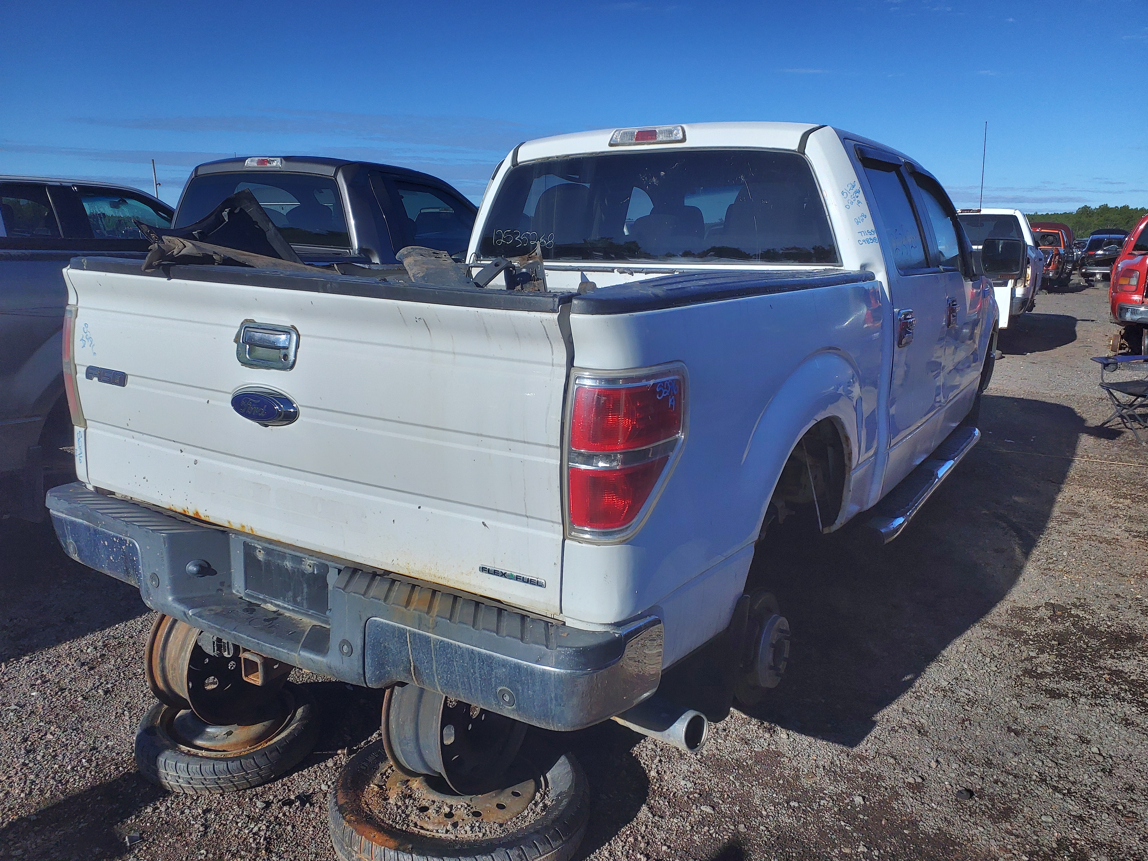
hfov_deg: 67.3
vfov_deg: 53.1
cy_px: 430
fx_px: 862
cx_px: 574
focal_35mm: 26
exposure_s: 1/1843
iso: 40
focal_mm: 3.58
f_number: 1.9
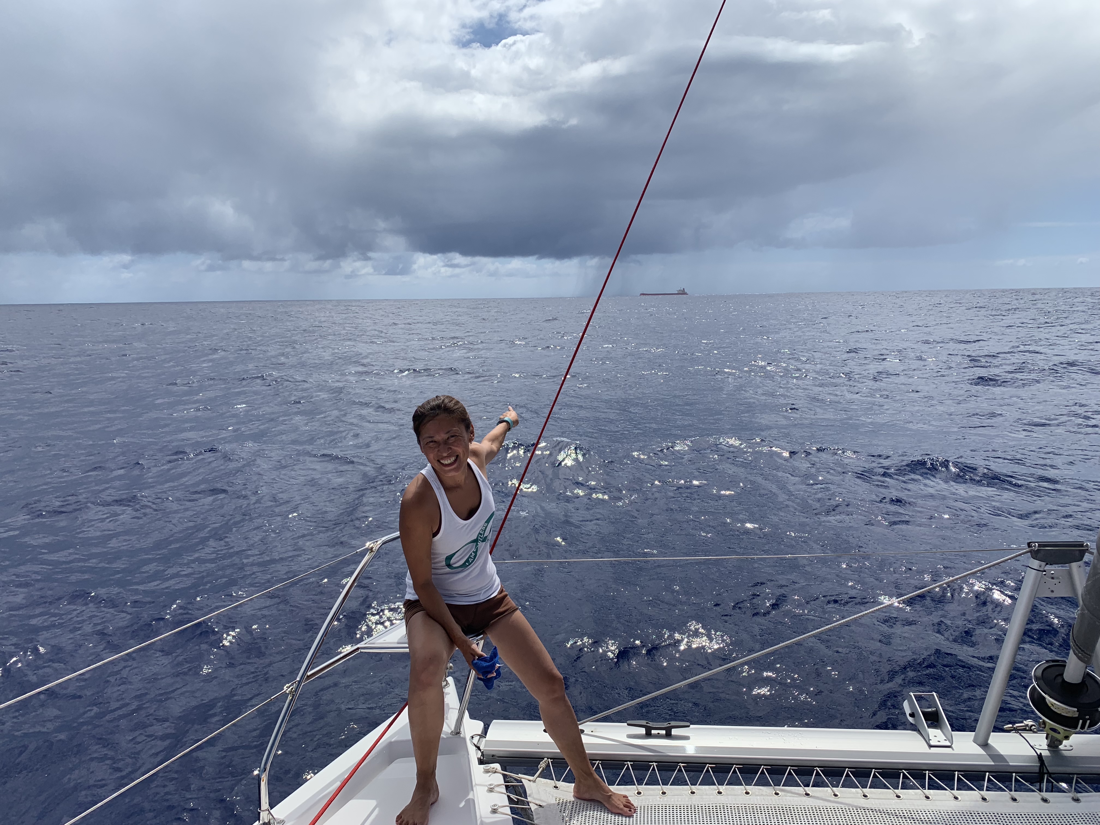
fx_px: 826
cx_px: 550
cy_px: 412
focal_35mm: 26
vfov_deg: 53.1
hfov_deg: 67.3
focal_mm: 4.25
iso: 25
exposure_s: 1/4464
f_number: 1.8
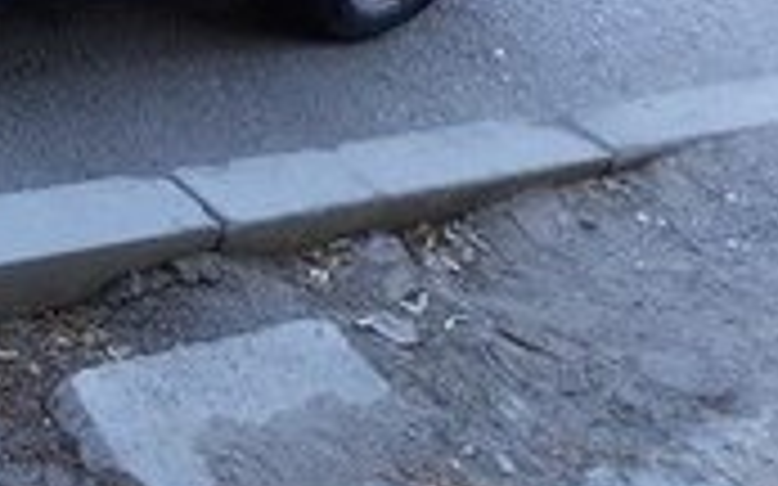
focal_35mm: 109
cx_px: -589
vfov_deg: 11.3
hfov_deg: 16.3
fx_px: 2310
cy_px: -349
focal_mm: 3.71
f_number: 1.7
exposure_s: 1/141
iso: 40
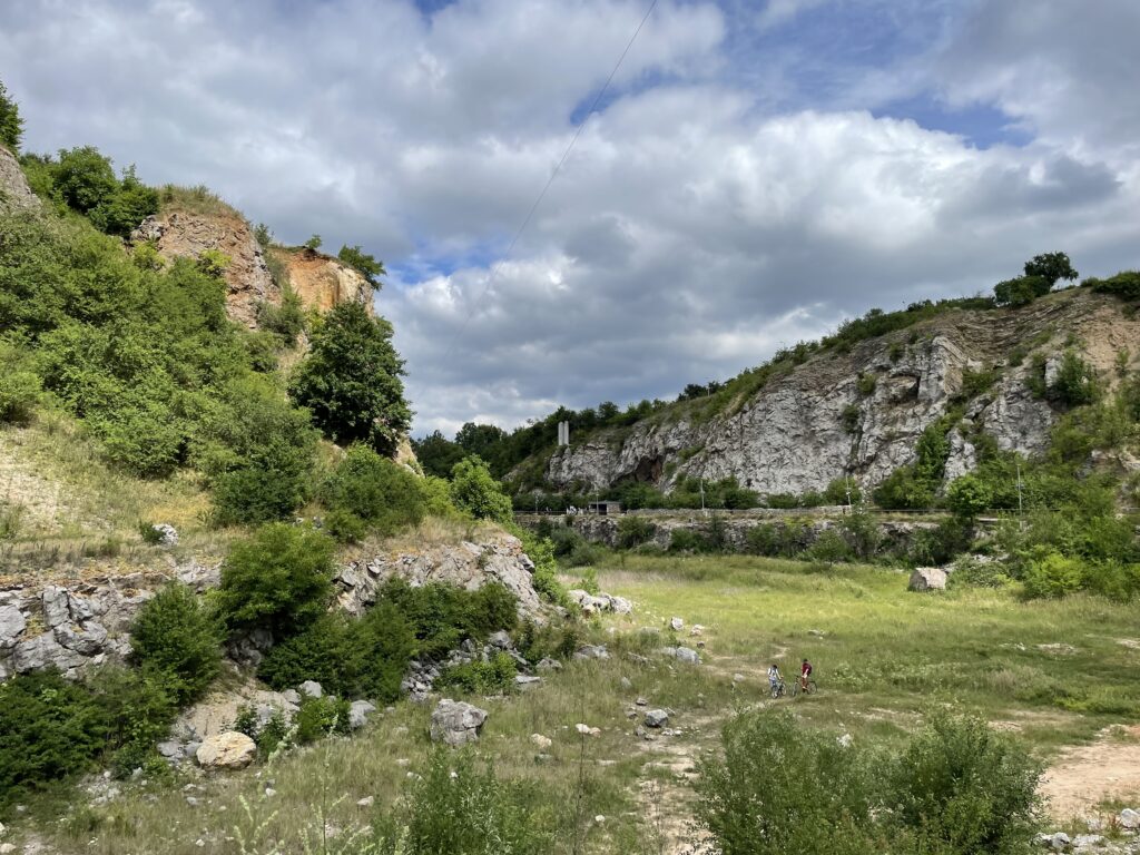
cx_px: 570
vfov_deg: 53.1
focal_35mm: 26
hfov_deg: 67.3
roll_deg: -0.2
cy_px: 428
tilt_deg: +6.6
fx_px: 856
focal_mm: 4.2
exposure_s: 1/5291
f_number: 1.6
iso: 32
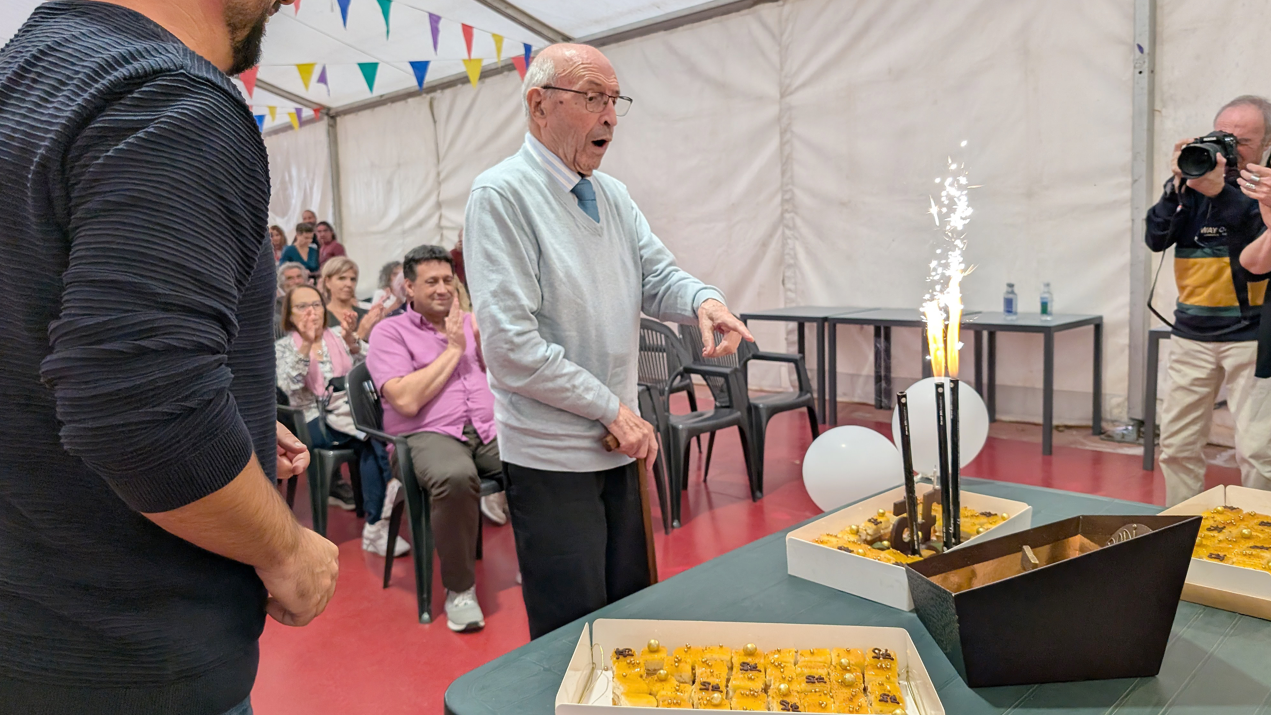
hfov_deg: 69.9
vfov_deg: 42.9
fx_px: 910
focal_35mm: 27
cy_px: 343
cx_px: 648
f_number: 1.68
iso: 755
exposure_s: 1/498
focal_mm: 6.9
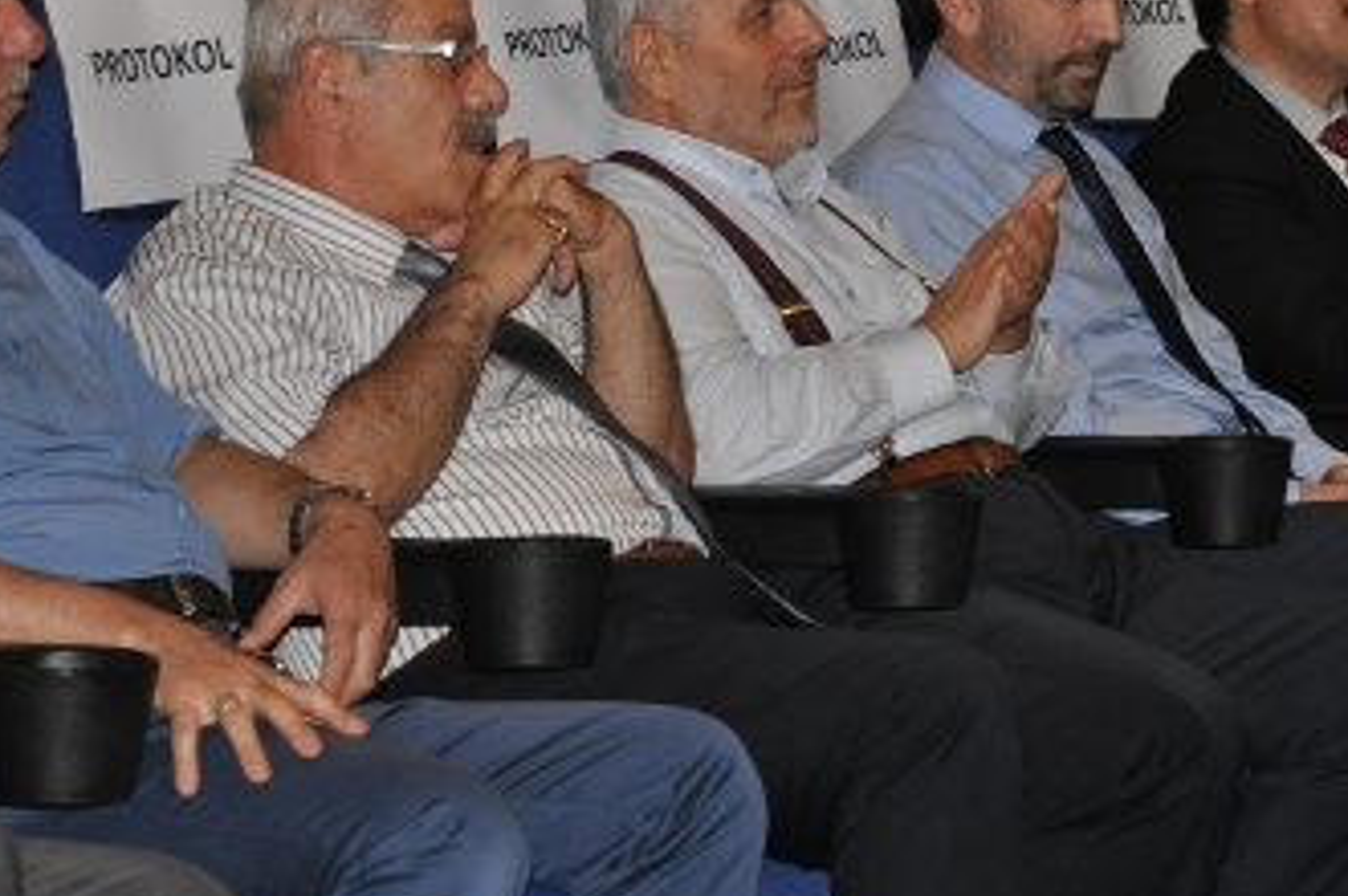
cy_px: 259
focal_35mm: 180
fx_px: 6733
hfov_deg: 11.4
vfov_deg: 7.6
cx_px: 1022
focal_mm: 62
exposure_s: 1/60
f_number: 5.3
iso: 1000
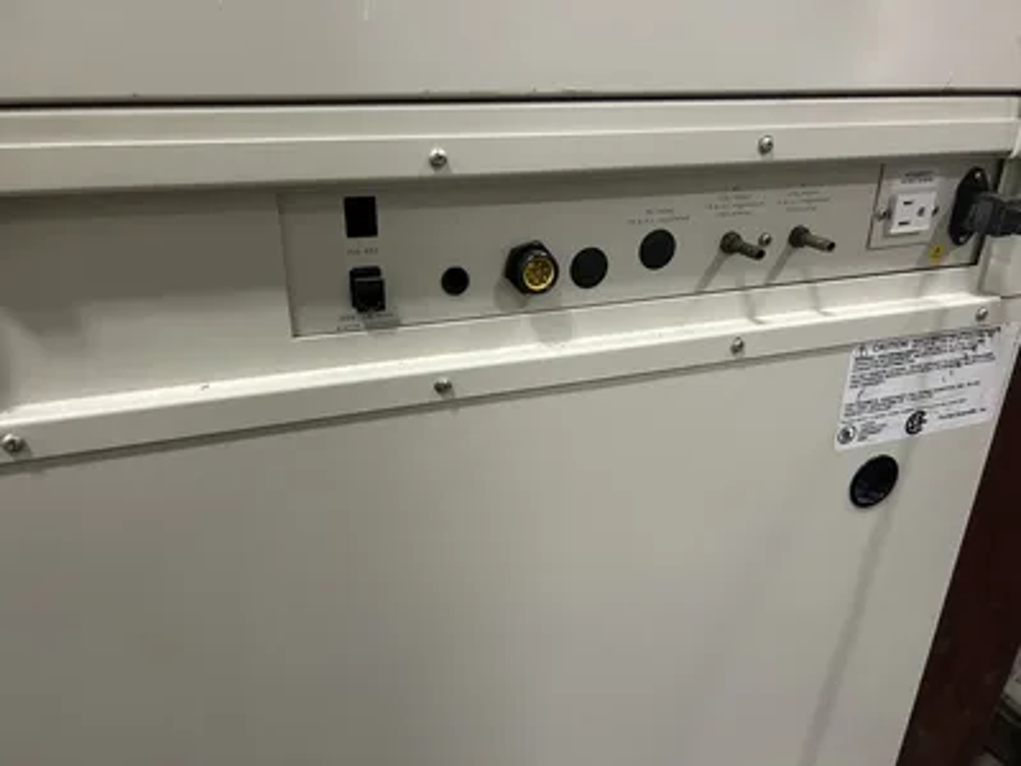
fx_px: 767
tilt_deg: -25.1
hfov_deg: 67.3
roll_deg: -1.6
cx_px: 510
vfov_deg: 53.1
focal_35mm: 26
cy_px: 383
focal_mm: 5.7
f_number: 1.5
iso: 400
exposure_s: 1/60
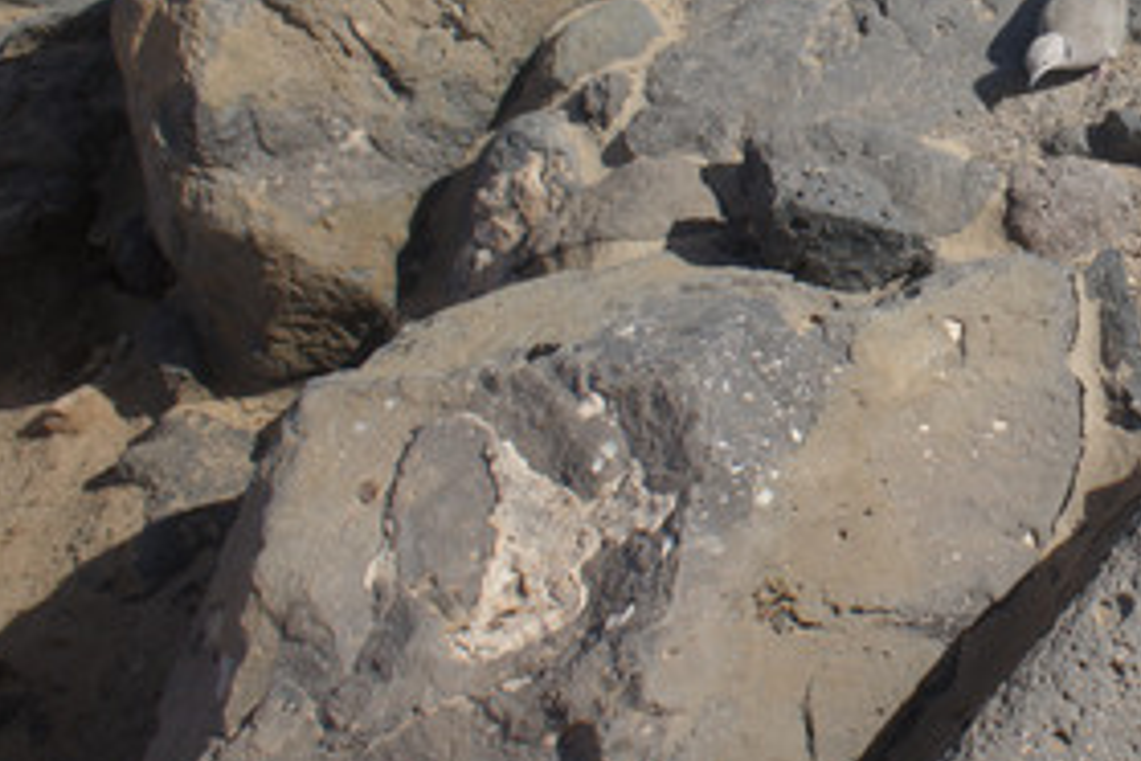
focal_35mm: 55
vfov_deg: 24.0
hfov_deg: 33.0
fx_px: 1743
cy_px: 90
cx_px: 1157
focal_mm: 16
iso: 200
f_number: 6.3
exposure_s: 1/640
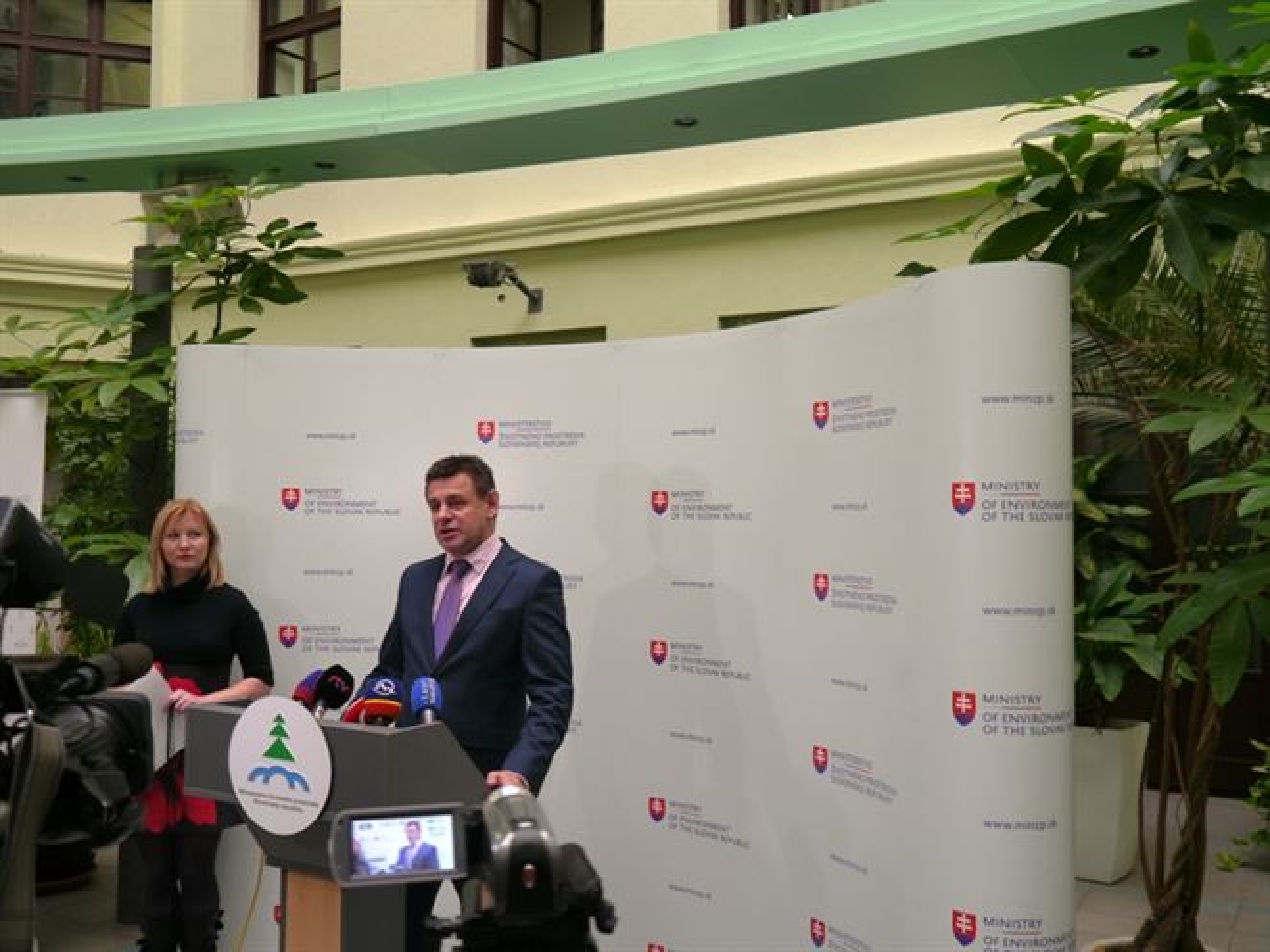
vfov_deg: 41.8
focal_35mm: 34
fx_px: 1247
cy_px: 476
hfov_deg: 54.0
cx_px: 635
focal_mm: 17
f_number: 4
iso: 160
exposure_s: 1/60
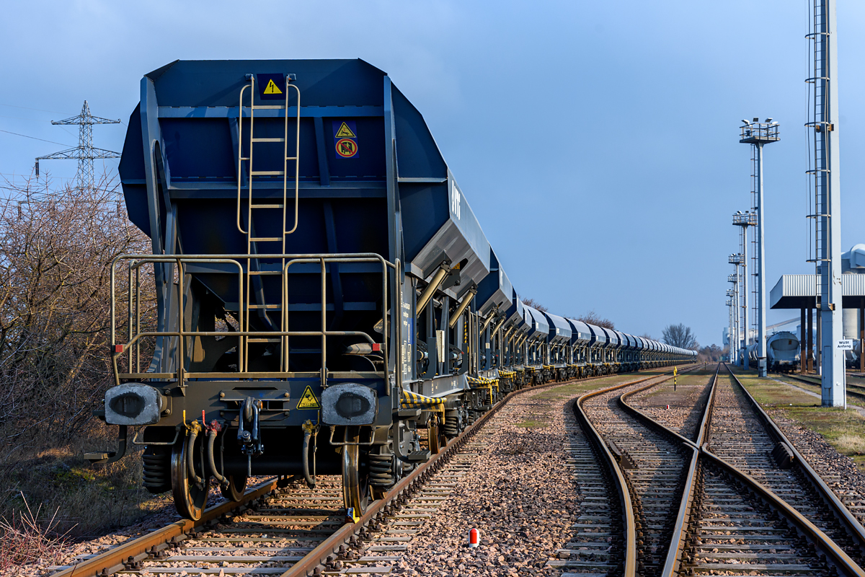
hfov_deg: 35.1
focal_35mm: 57
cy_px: 288
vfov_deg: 23.8
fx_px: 1369
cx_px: 432
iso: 200
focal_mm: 38
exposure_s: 1/160
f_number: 11
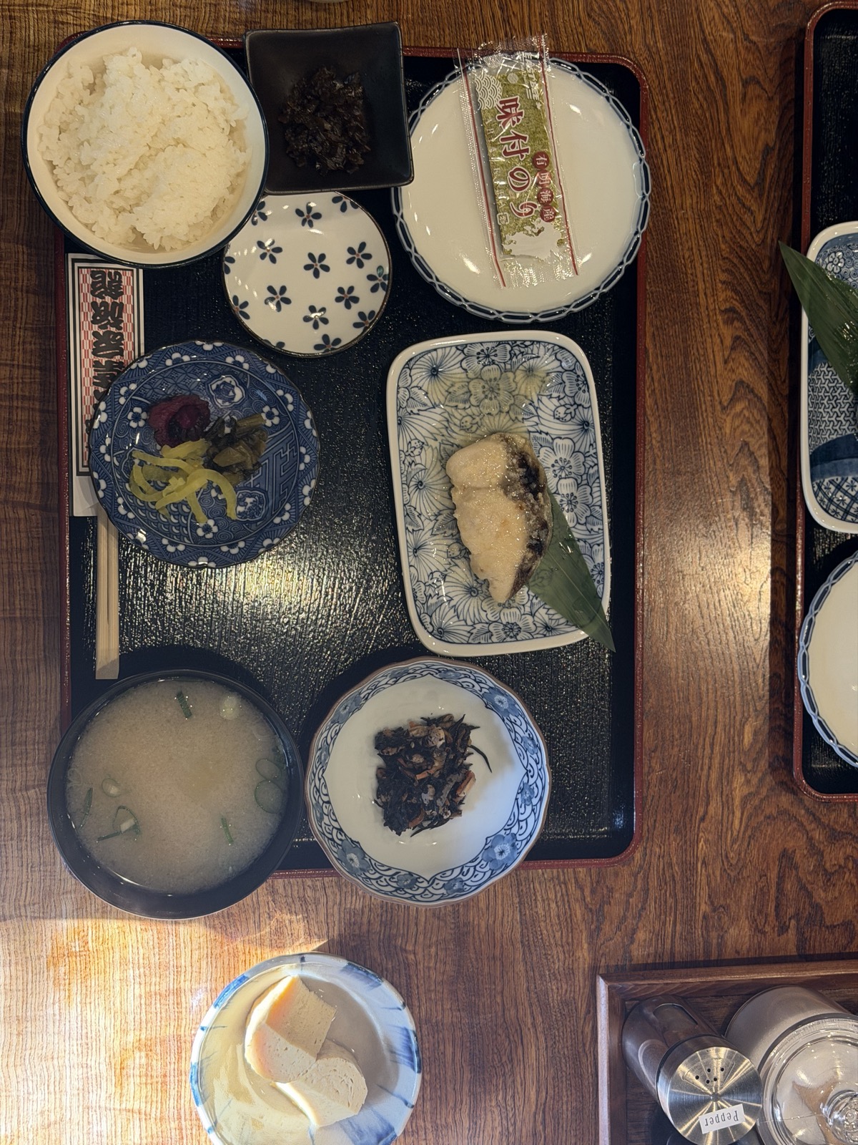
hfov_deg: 30.3
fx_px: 1586
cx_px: 429
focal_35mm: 48
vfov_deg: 39.7
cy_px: 572
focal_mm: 6.76
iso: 160
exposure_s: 1/94
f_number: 1.78
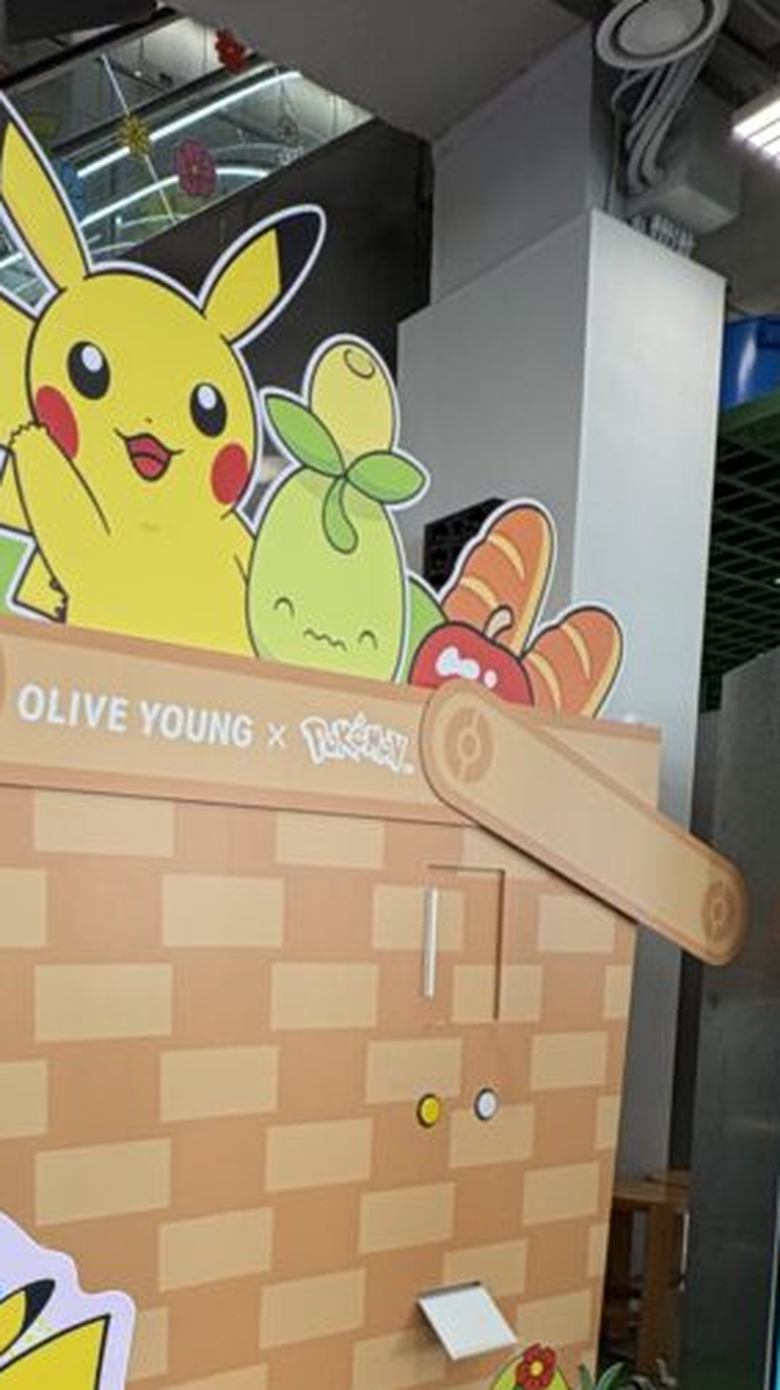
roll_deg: -0.1
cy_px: 1076
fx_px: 1141
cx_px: -6
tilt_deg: -5.3
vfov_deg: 58.7
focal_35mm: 31
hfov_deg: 34.3
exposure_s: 1/120
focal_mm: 2.22
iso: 80
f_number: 2.2
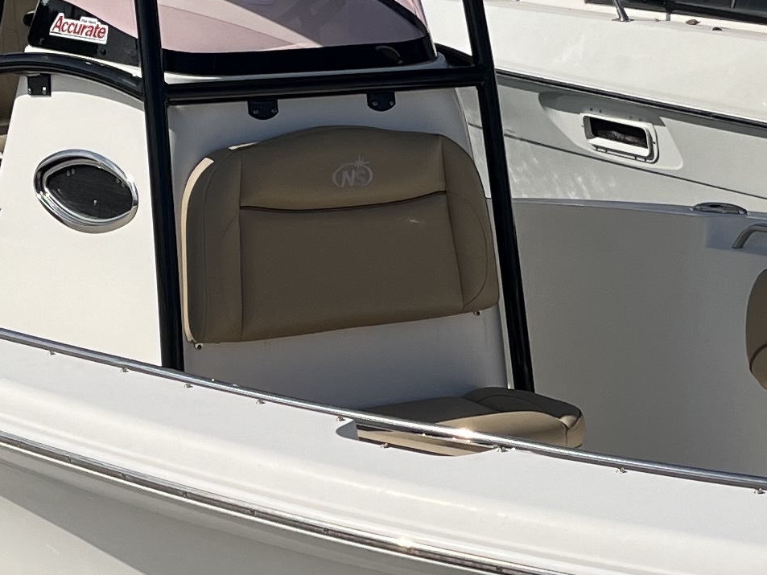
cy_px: 314
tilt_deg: -11.2
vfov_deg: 13.5
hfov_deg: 17.9
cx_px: 452
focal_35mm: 110
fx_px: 2438
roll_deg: -1.2
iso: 50
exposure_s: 1/9091
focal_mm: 5.1
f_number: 1.6
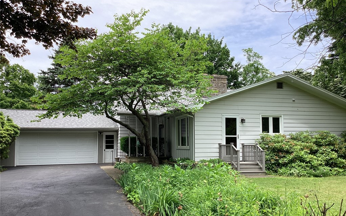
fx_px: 311
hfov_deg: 58.2
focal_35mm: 33
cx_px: 173
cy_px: 128
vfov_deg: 38.2
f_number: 2.4
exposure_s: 1/298
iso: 25
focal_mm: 3.3
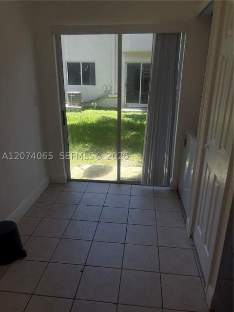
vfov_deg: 67.3
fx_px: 234
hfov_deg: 53.1
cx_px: 117
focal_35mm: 26
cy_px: 156
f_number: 1.6
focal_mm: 5.96
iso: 50
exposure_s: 1/365
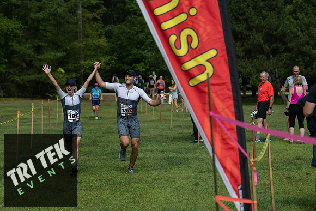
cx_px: 158
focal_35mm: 130
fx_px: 1141
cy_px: 106
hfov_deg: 15.8
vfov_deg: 10.6
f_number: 5.6
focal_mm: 130
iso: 200
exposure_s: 1/1000
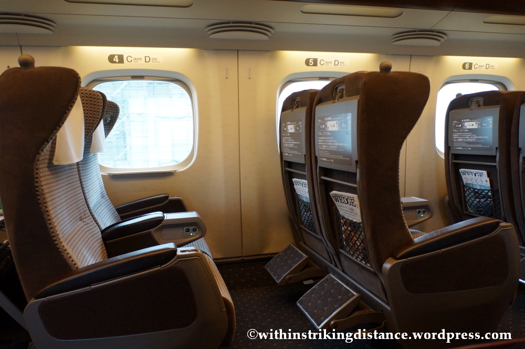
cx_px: 262
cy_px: 174
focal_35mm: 27
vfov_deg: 47.8
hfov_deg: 67.4
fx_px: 393
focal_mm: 18
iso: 2000
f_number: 4
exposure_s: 1/160
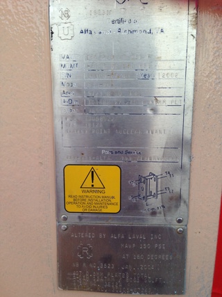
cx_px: 111
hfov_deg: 42.9
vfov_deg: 55.4
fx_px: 282
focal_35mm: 33
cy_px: 148
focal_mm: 4.13
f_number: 2.4
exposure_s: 1/120
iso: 100
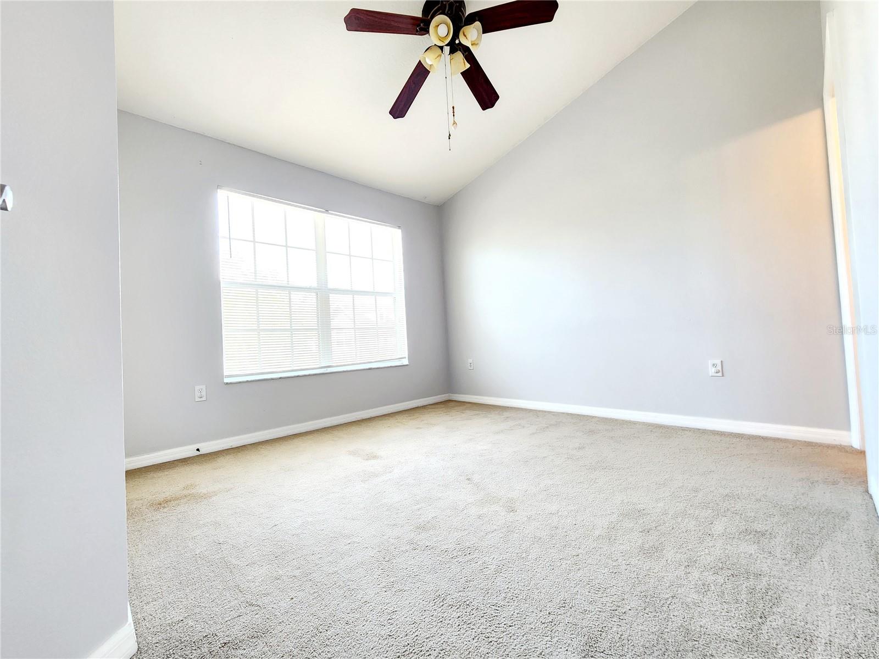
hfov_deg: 106.2
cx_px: 440
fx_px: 330
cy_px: 330
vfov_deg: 89.9
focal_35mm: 13
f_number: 2.2
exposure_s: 1/60.2
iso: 250
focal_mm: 2.2
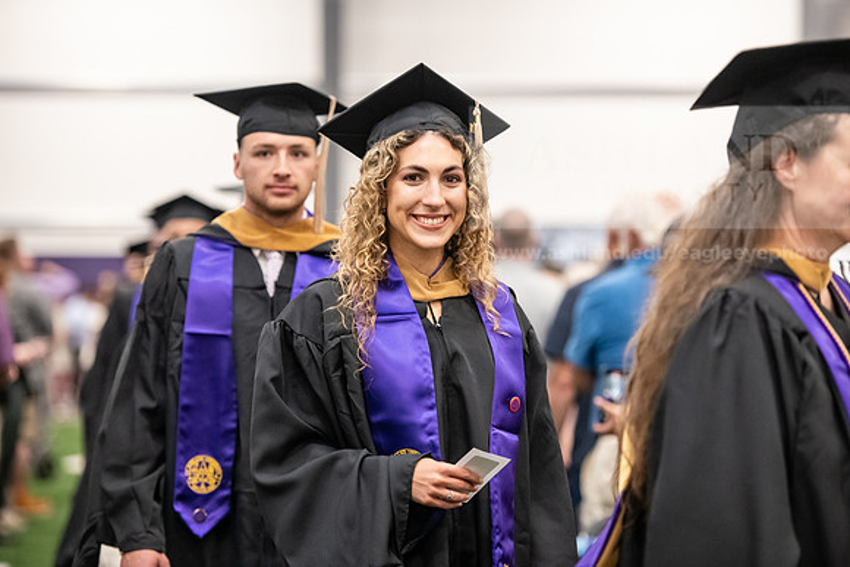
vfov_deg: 10.6
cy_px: 284
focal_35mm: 130
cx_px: 425
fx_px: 3070
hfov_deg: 15.8
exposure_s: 1/200
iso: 3200
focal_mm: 130
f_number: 3.2
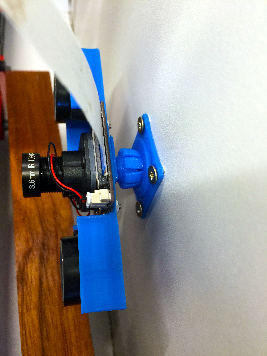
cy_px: 178
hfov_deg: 48.2
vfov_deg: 61.7
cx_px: 134
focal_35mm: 29
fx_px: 298
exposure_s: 1/33
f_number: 2.2
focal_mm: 4.15
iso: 64
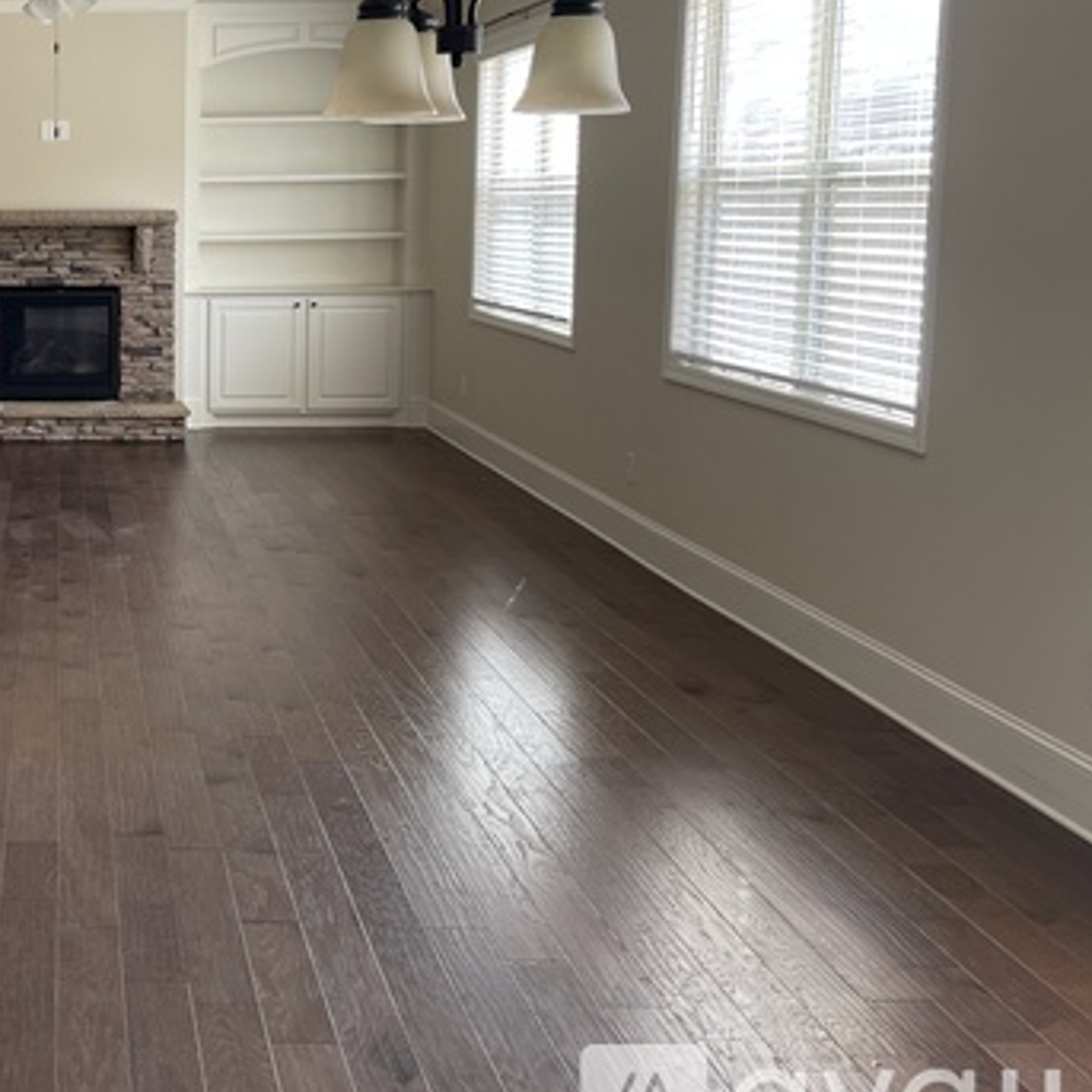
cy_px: 376
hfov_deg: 35.8
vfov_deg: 38.8
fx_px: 1535
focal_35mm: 43
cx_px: 33
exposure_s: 1/121
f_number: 1.6
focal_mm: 5.1
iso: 64
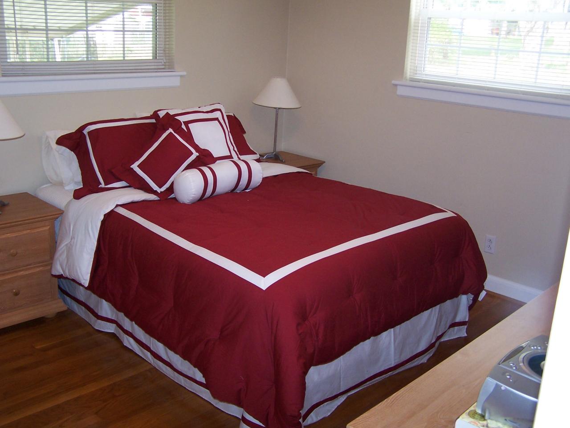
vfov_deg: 37.7
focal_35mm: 38
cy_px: 214
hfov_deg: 49.0
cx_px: 285
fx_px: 626
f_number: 2.8
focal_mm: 6.3
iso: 140
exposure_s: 1/60
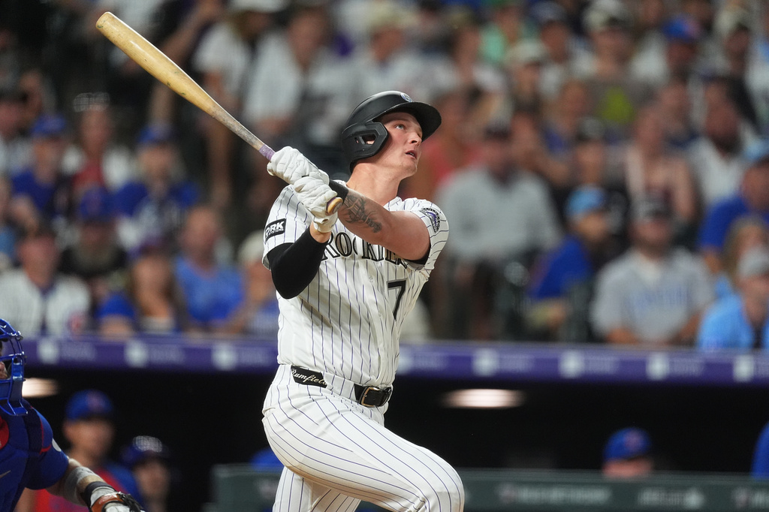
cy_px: 256
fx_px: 12812
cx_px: 384
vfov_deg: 2.3
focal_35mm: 600
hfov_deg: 3.4
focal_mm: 600
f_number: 4
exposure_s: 1/1600
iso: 5000
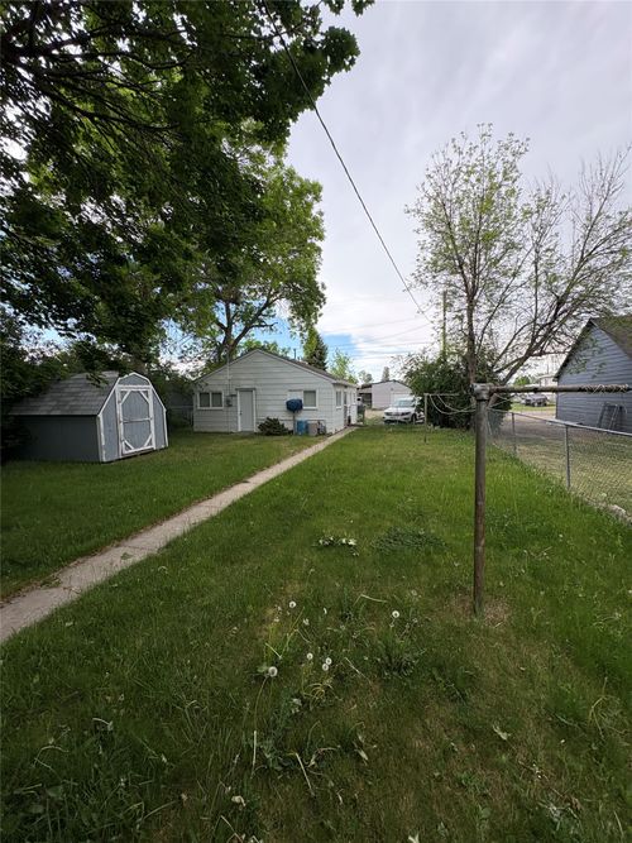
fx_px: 341
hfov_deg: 85.7
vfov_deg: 102.1
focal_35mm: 14
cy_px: 422
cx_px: 316
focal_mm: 2.22
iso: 64
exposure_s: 1/591
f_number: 2.2
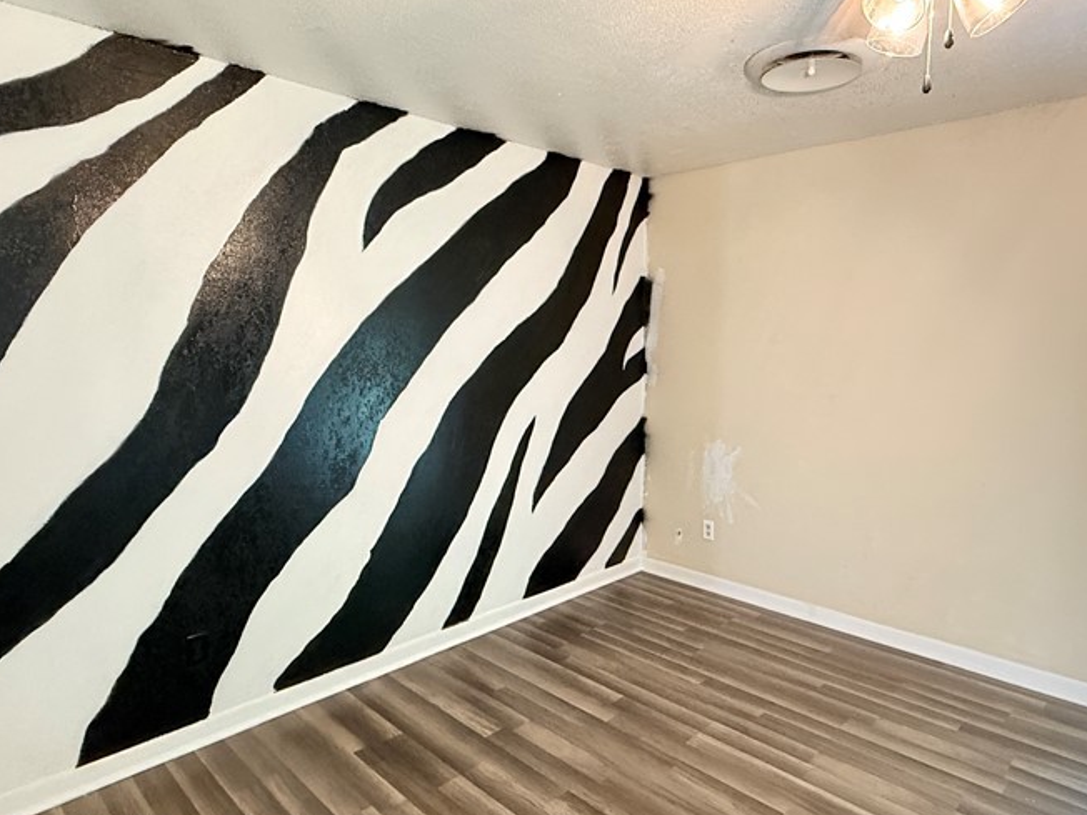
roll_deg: +0.0
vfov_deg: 61.1
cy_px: 413
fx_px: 691
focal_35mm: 22
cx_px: 599
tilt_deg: -5.8
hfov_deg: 76.2
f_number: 2.2
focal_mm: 2.22
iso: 500
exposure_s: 1/60
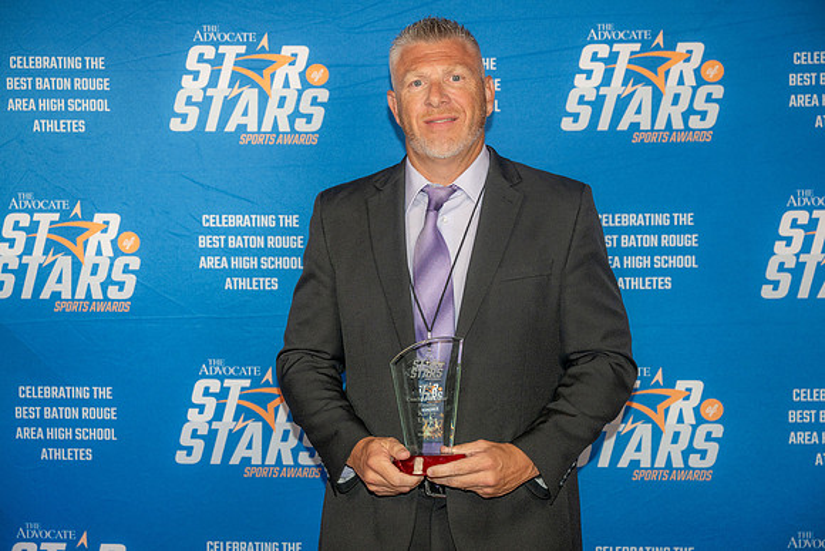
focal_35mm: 66
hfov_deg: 30.5
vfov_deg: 20.6
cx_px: 412
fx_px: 1513
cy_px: 276
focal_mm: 66
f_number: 4
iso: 320
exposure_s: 1/125
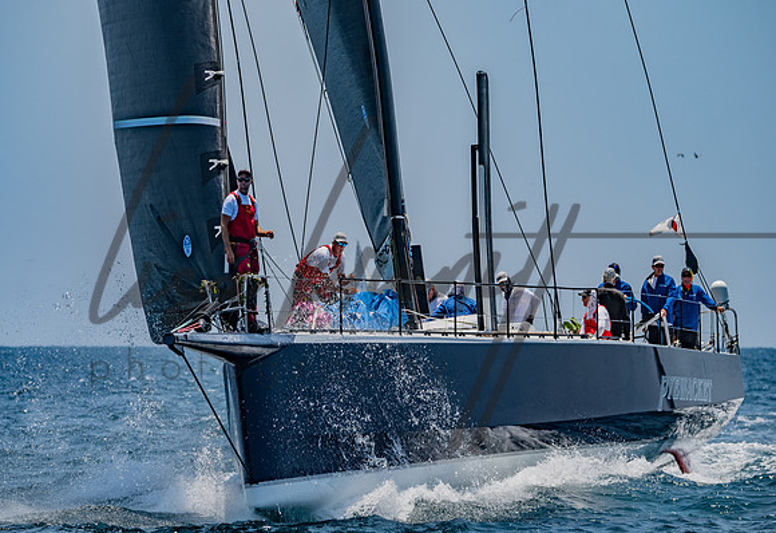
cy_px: 224
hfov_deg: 7.4
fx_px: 6004
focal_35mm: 276
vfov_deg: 5.1
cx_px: 371
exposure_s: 1/2500
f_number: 5.6
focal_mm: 220
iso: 320
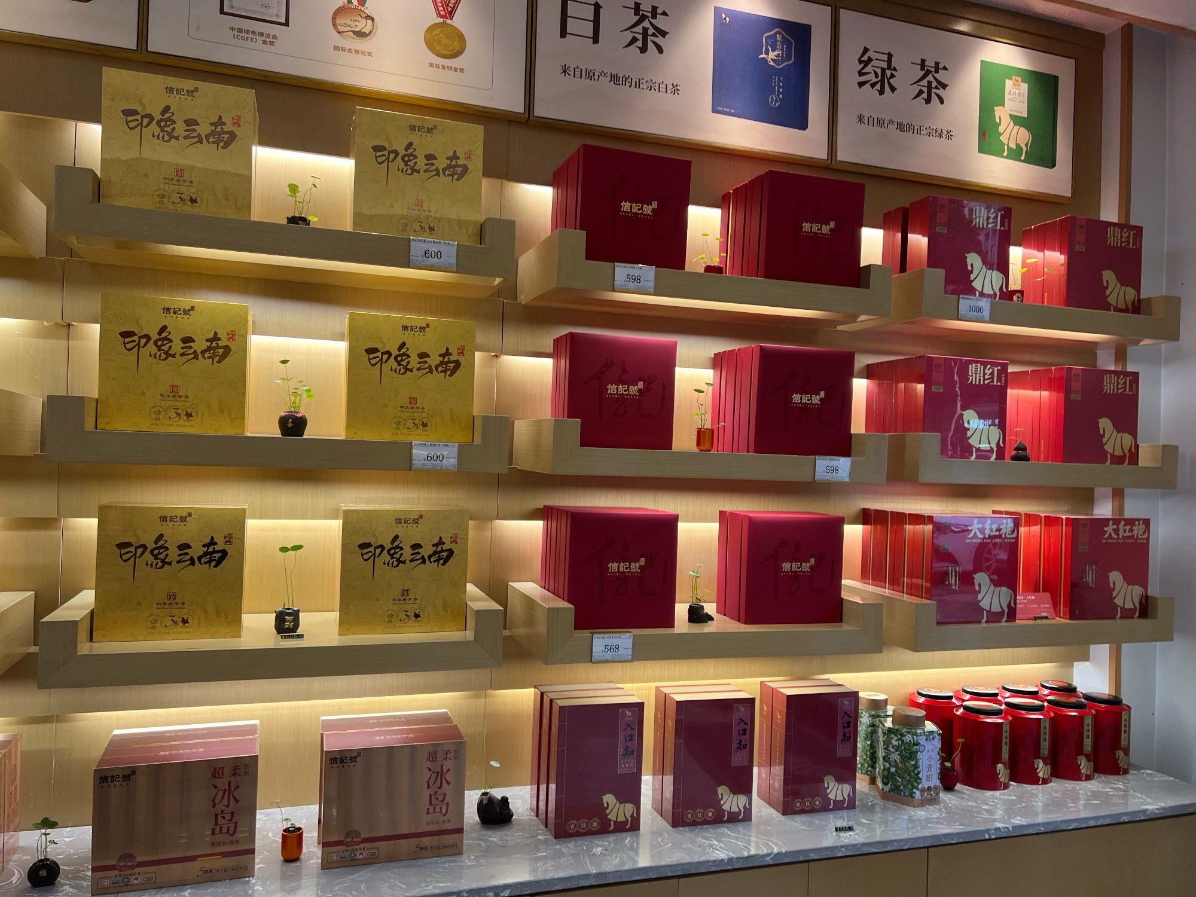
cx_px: 598
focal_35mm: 26
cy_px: 448
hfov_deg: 67.3
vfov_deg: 53.1
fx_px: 898
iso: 80
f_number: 1.5
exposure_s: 1/100
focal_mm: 5.7
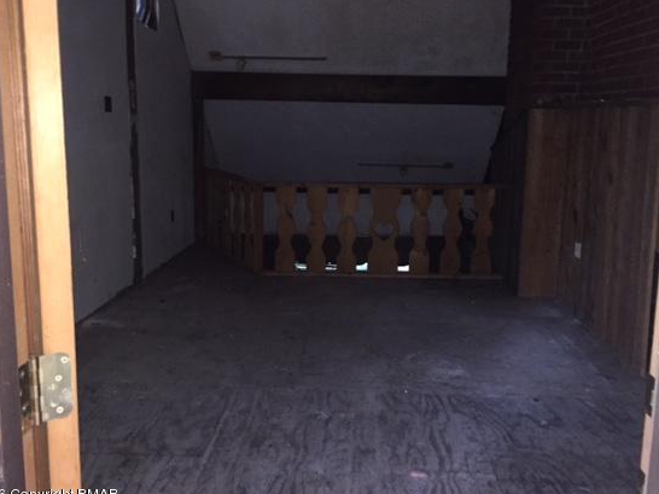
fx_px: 647
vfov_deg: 41.7
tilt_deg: -9.4
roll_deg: -1.9
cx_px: 340
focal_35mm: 34
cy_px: 228
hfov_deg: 54.0
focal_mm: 4.15
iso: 320
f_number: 2.2
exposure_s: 1/16
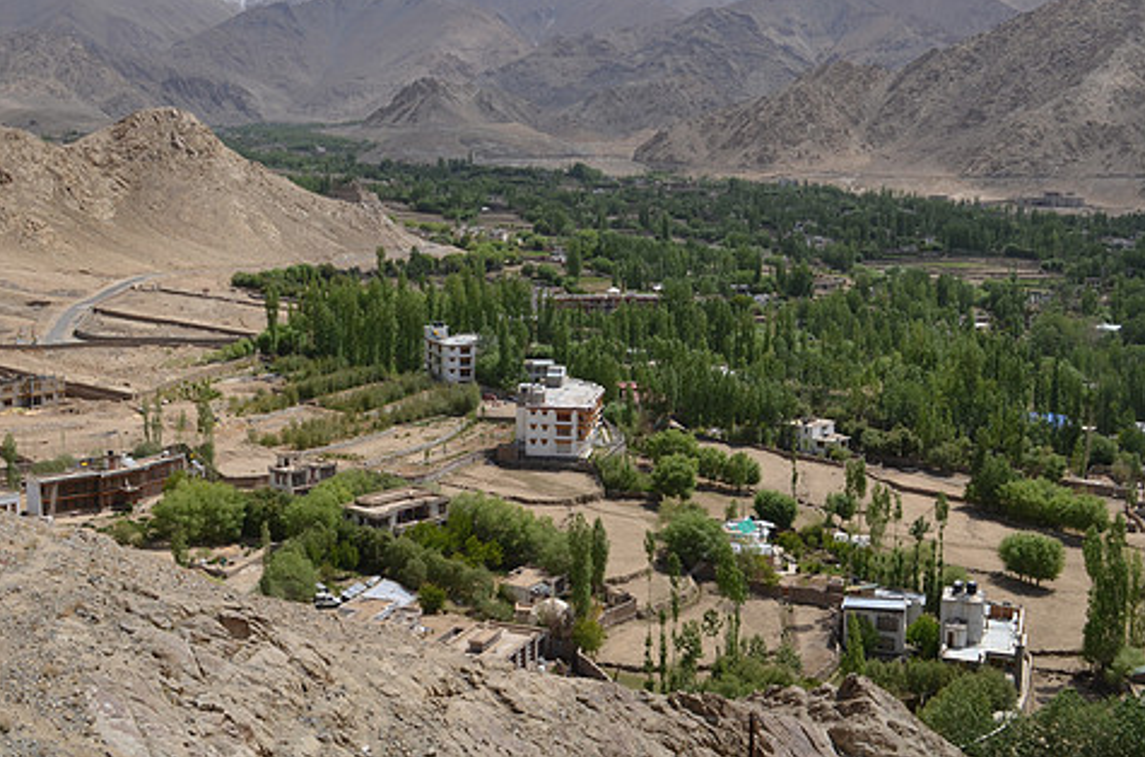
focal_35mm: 44
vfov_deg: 30.2
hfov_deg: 44.6
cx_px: 523
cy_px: 297
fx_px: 1396
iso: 100
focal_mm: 24
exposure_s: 1/320
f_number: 9
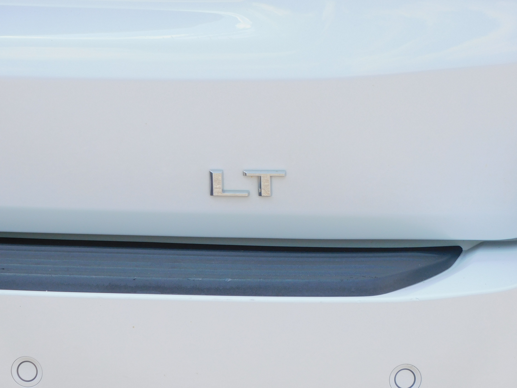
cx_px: 258
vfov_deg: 4.5
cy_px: 194
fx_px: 4929
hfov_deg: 6.0
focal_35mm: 330
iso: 125
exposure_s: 1/200
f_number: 5.5
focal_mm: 59.1
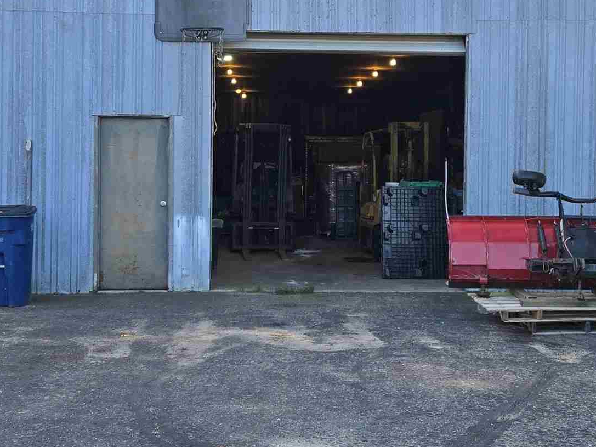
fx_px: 1119
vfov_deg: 22.5
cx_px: 339
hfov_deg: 29.8
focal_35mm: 65
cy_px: 178
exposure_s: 1/1414
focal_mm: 5.4
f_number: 1.8
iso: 80
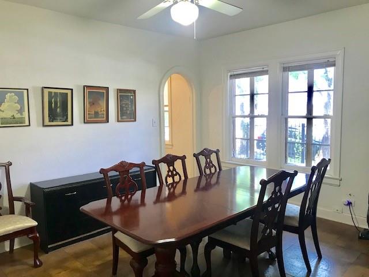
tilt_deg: -7.0
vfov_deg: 49.7
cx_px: 184
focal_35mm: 28
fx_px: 298
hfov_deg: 63.4
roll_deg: +1.0
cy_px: 138
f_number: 1.8
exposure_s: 1/20
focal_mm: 3.99
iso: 40
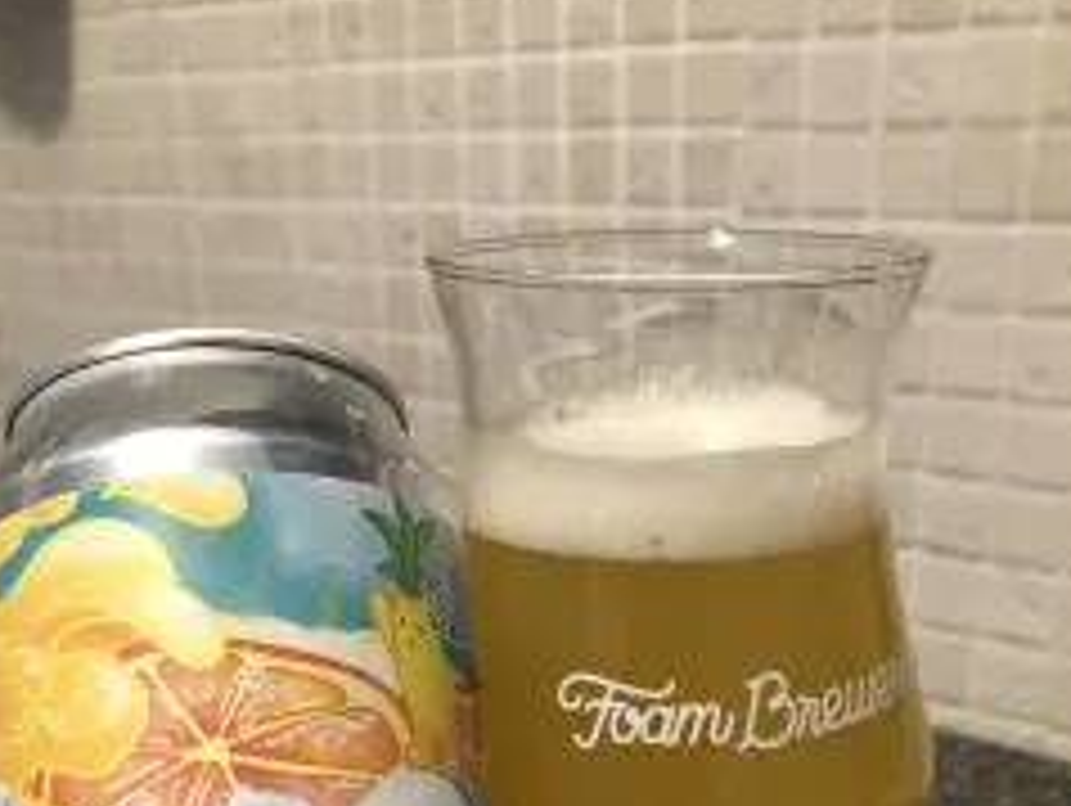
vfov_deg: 28.3
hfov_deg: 40.4
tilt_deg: -25.9
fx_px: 1456
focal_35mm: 47
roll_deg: +1.0
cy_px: 869
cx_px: 518
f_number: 1.8
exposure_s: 1/15
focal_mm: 3.99
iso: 64
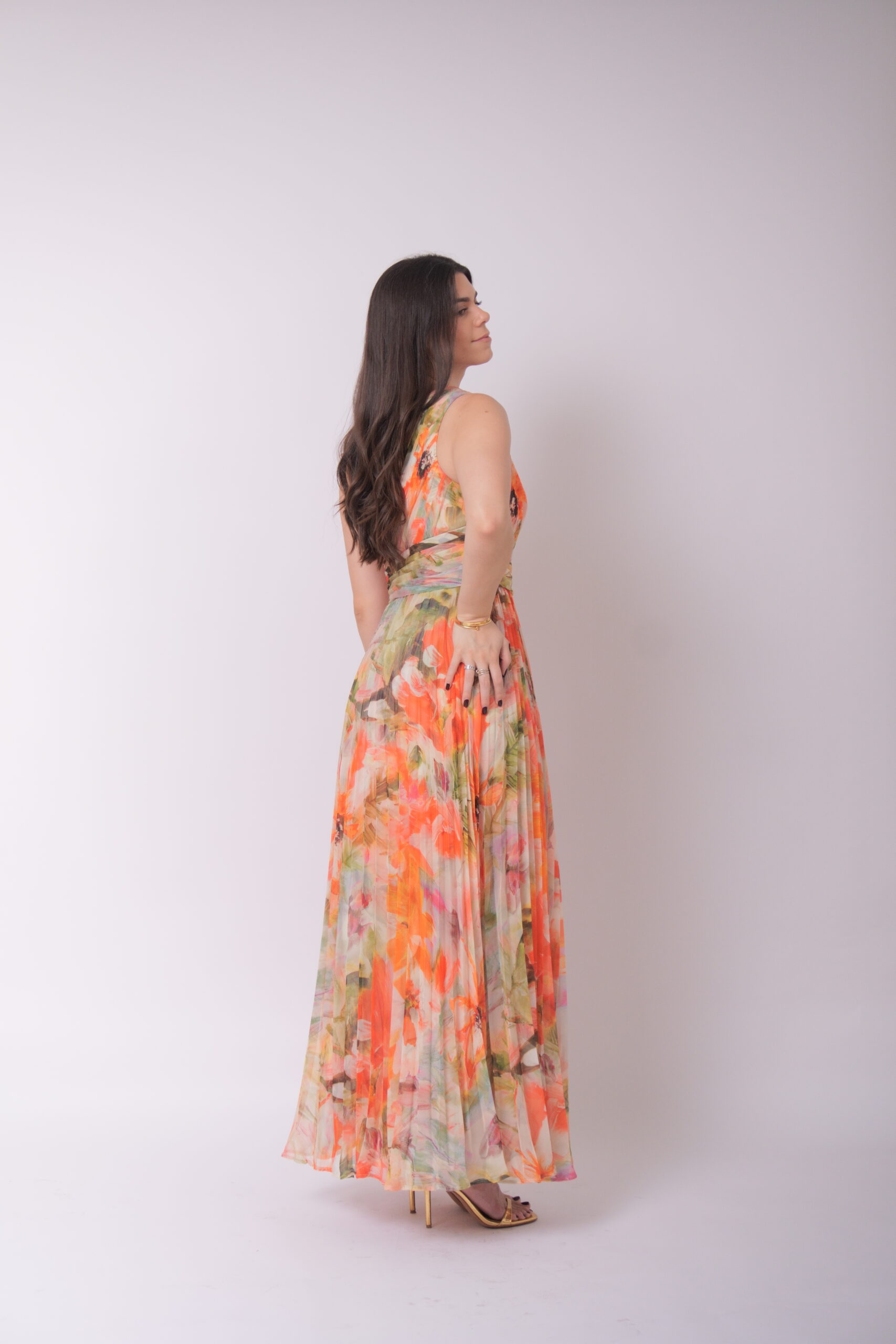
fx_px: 1960
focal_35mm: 52
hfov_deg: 25.8
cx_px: 448
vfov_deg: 37.8
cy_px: 672
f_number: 5.6
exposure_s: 1/250
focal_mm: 35
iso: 400
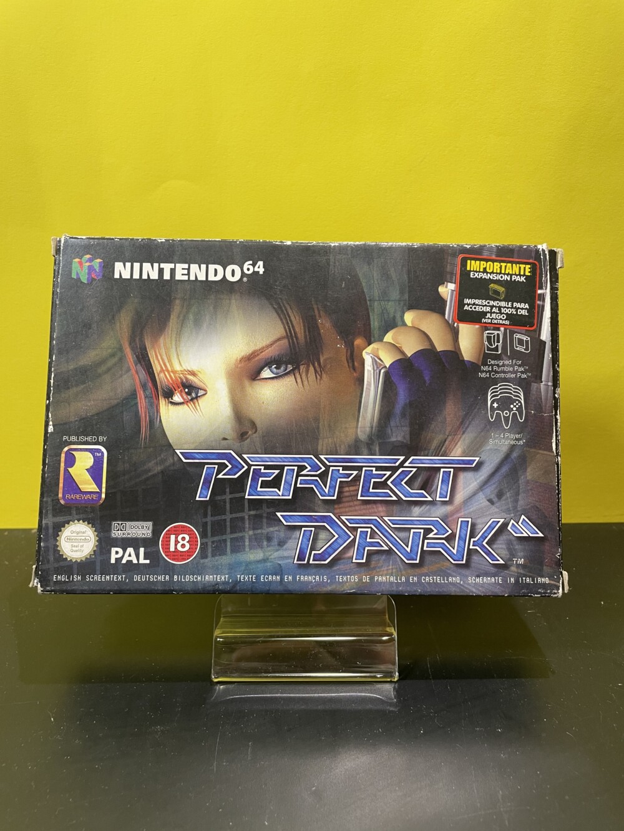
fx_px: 625
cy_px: 416
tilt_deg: -16.9
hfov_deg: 53.1
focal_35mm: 26
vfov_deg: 67.3
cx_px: 312
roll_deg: -0.9
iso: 80
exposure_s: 1/50
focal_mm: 4.2
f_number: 1.6
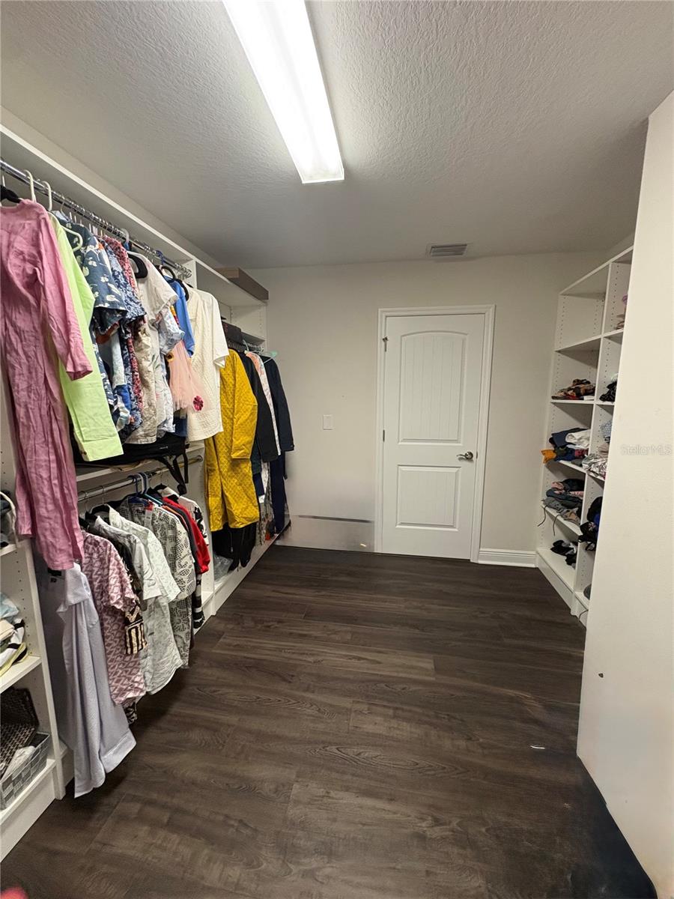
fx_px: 363
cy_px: 450
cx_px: 337
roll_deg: +0.2
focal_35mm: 14
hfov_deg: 85.7
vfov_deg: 102.1
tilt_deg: -7.7
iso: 400
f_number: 2.2
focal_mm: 2.22
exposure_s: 1/60
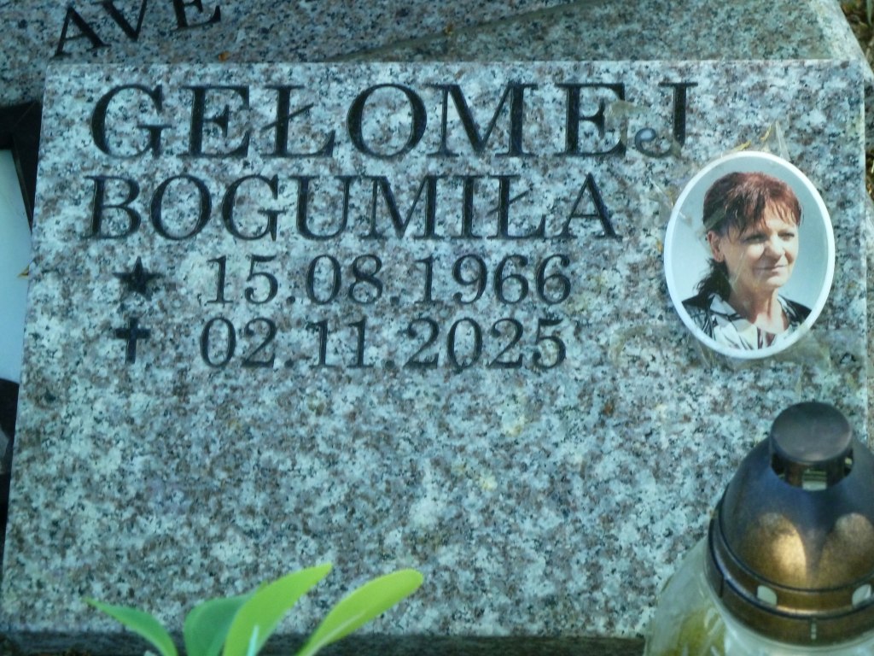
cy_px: 328
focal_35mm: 128
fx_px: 3232
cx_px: 437
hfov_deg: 15.4
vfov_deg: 11.6
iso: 400
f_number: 4.4
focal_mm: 21
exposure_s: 1/100
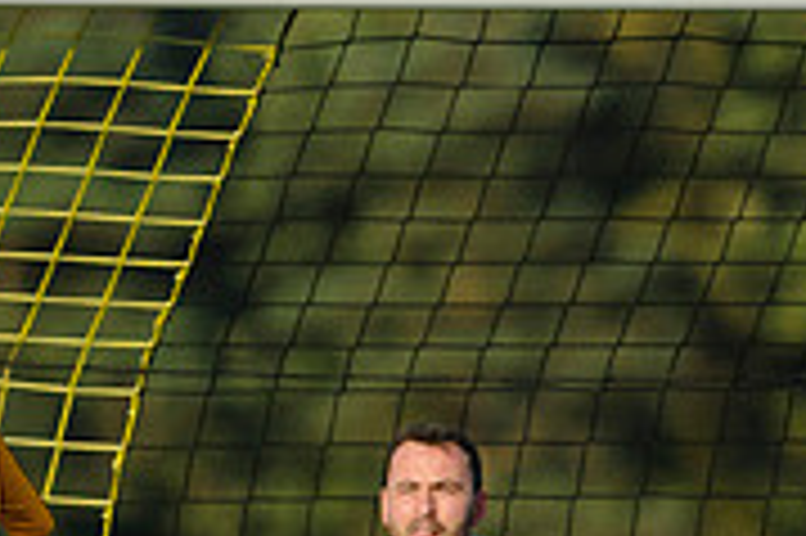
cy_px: 416
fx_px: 52520
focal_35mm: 2348
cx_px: -328
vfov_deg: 0.6
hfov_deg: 0.9
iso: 720
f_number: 6.7
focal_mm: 500
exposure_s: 1/2000
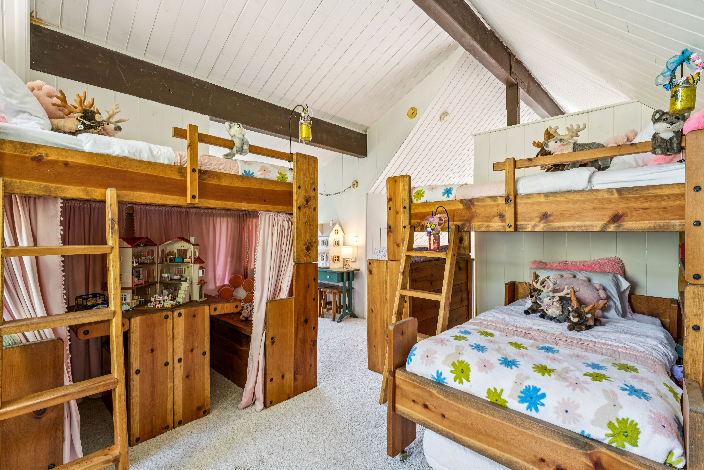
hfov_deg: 95.7
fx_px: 319
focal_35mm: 16
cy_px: 235
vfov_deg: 72.7
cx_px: 352
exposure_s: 1.3
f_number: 13
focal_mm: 16.3
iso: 100
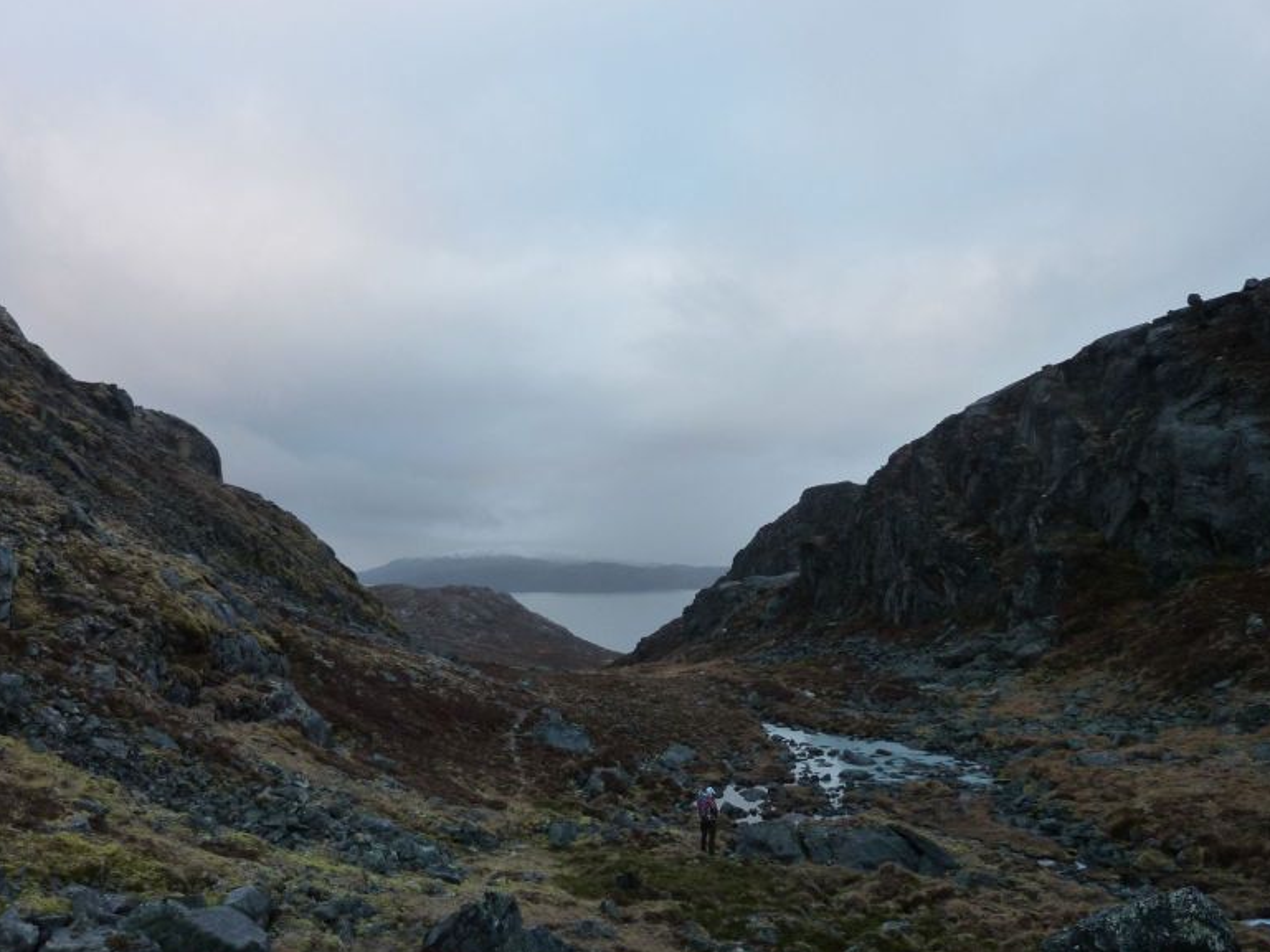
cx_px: 628
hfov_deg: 67.3
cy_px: 490
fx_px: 954
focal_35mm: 26
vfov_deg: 53.1
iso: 125
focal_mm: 4.1
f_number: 3.3
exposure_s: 1/80
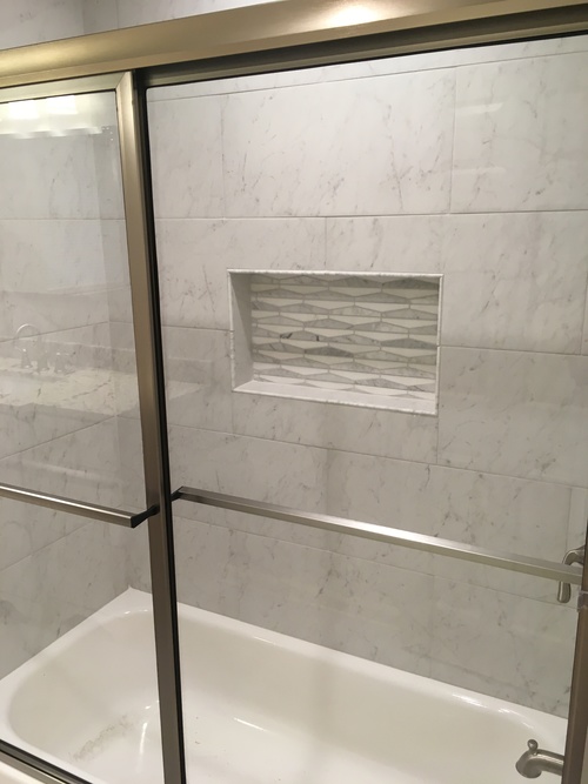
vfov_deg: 61.7
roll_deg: +1.6
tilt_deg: -14.1
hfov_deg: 48.2
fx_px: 657
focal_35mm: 29
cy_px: 392
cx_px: 294
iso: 50
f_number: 2.2
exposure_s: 1/30
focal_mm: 4.15
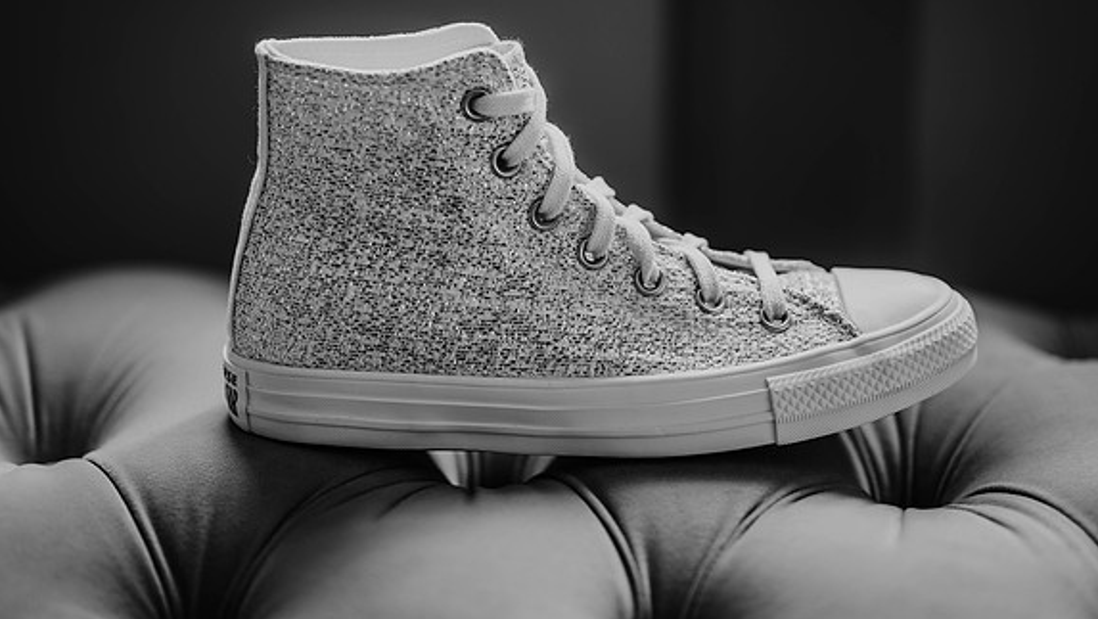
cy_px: 259
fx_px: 2622
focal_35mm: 90
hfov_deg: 23.7
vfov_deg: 13.5
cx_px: 552
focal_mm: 85
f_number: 1.8
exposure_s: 1/125
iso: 160
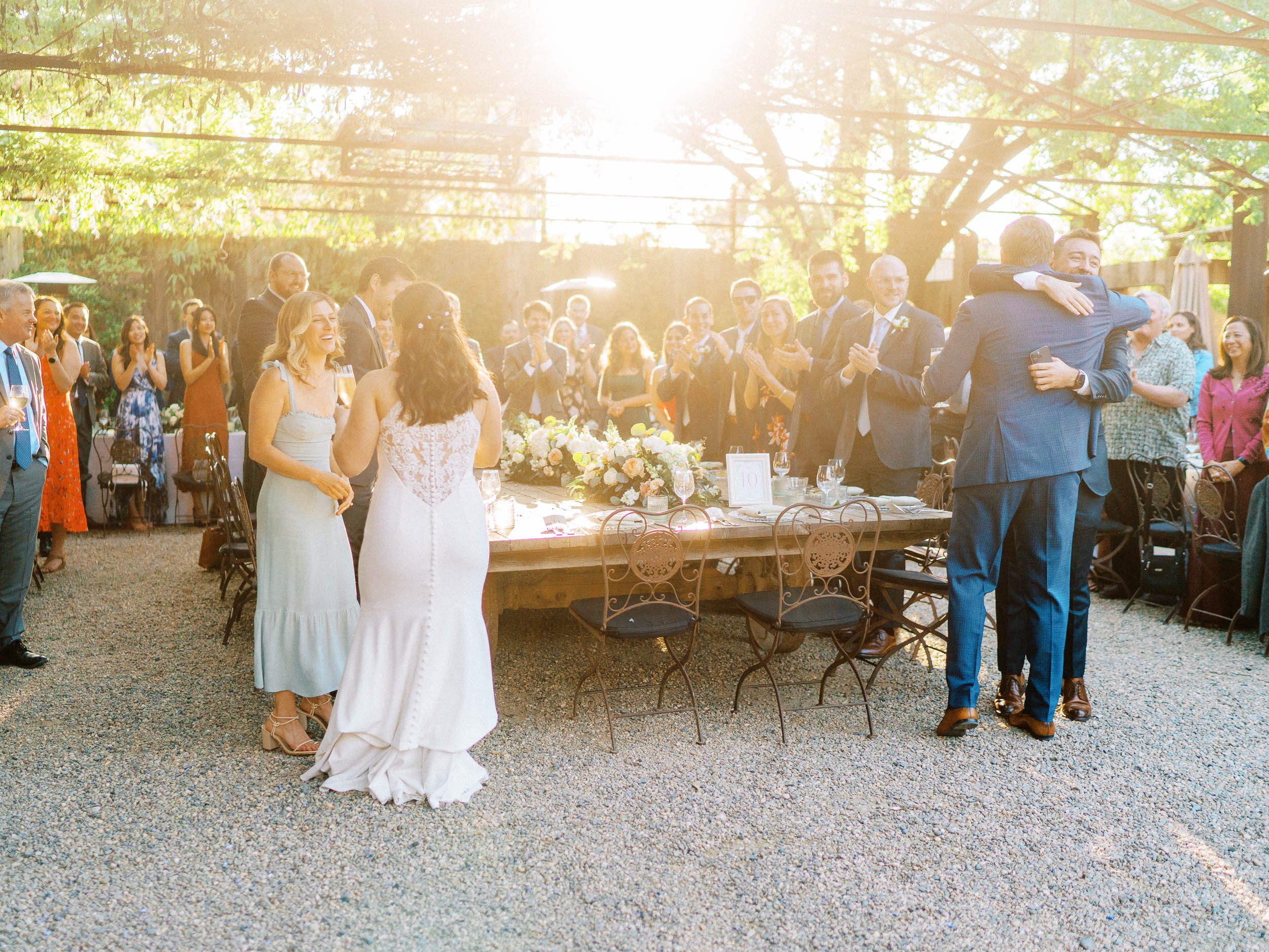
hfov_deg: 49.0
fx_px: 1388
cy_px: 476
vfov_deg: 37.9
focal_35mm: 38
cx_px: 555
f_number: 1.6
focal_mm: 35
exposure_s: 1/1600
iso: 400
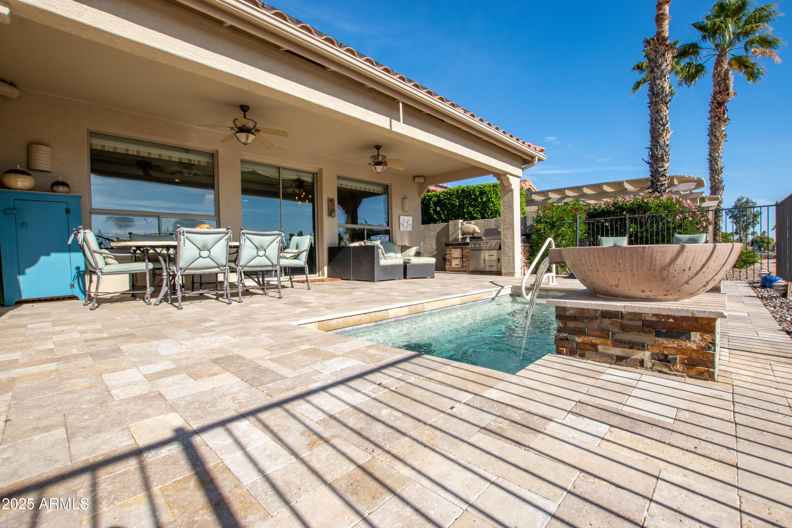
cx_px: 396
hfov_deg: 100.4
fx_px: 330
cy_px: 264
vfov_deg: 77.3
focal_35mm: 15
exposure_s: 1/125
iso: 100
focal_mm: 10
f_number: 11
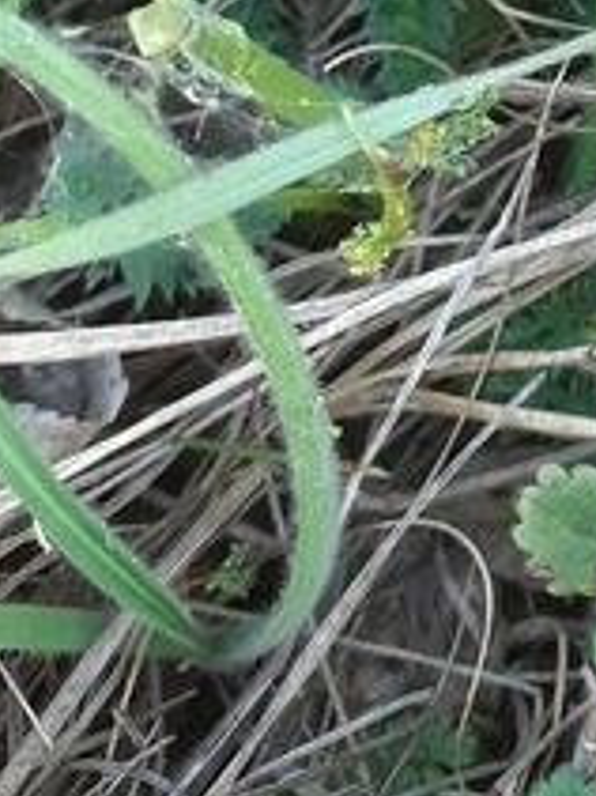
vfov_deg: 21.4
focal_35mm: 82
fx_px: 1884
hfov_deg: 17.0
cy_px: -260
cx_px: 766
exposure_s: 1/50
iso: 50
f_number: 1.9
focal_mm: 3.6
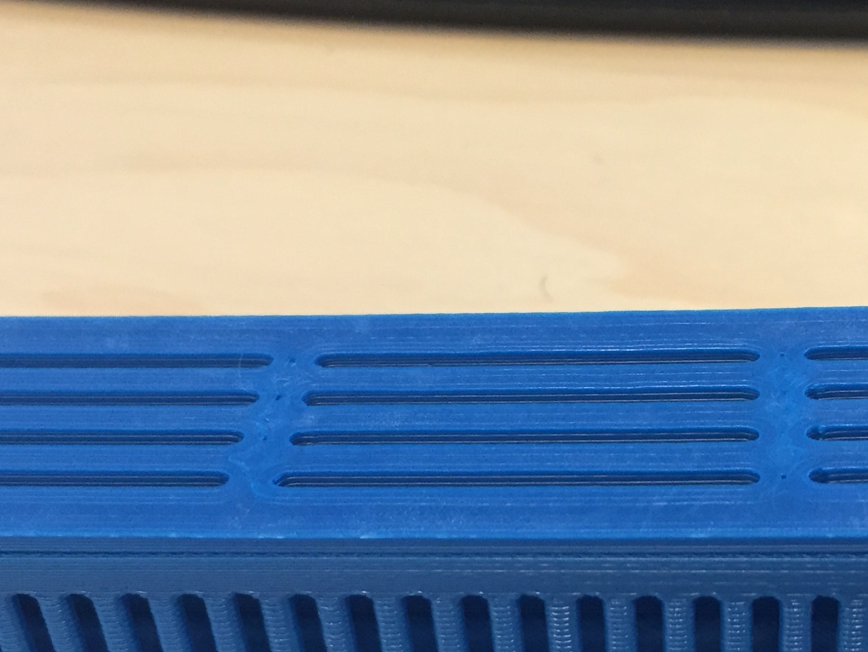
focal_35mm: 66
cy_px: 517
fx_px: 1655
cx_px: 570
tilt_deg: -41.2
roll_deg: +3.5
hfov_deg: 29.2
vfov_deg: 22.0
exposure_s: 1/30
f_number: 2.2
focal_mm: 4.15
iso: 160
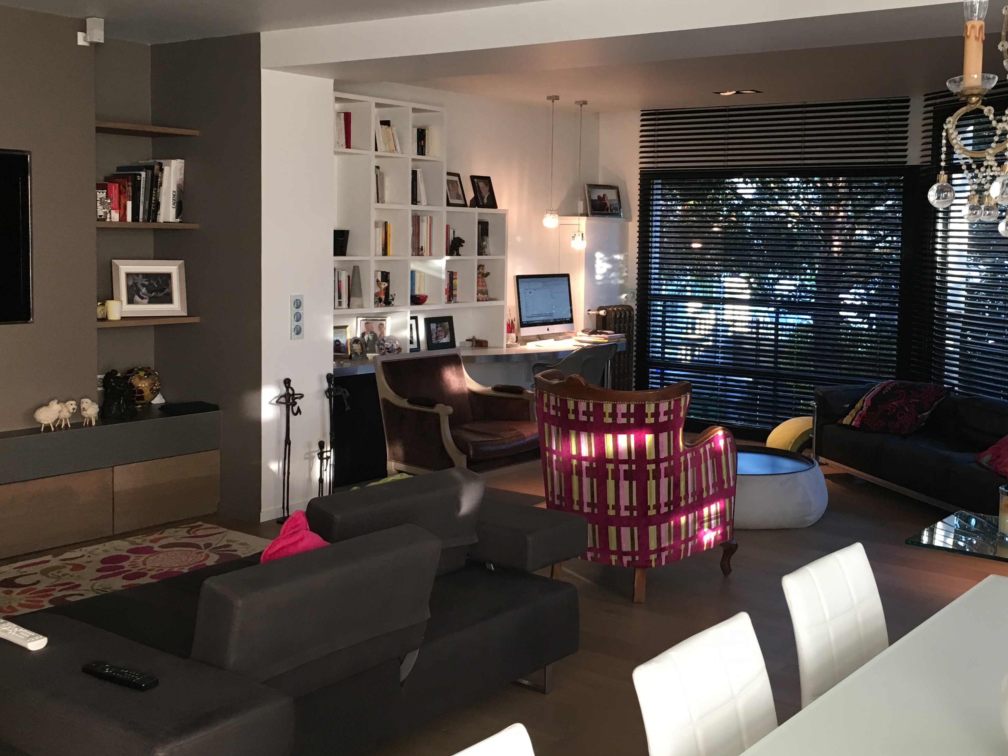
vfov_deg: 35.9
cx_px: 597
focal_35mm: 40
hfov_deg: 46.6
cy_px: 318
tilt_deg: -4.7
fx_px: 1165
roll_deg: -1.3
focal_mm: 4.15
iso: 50
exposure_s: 1/33
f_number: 2.2
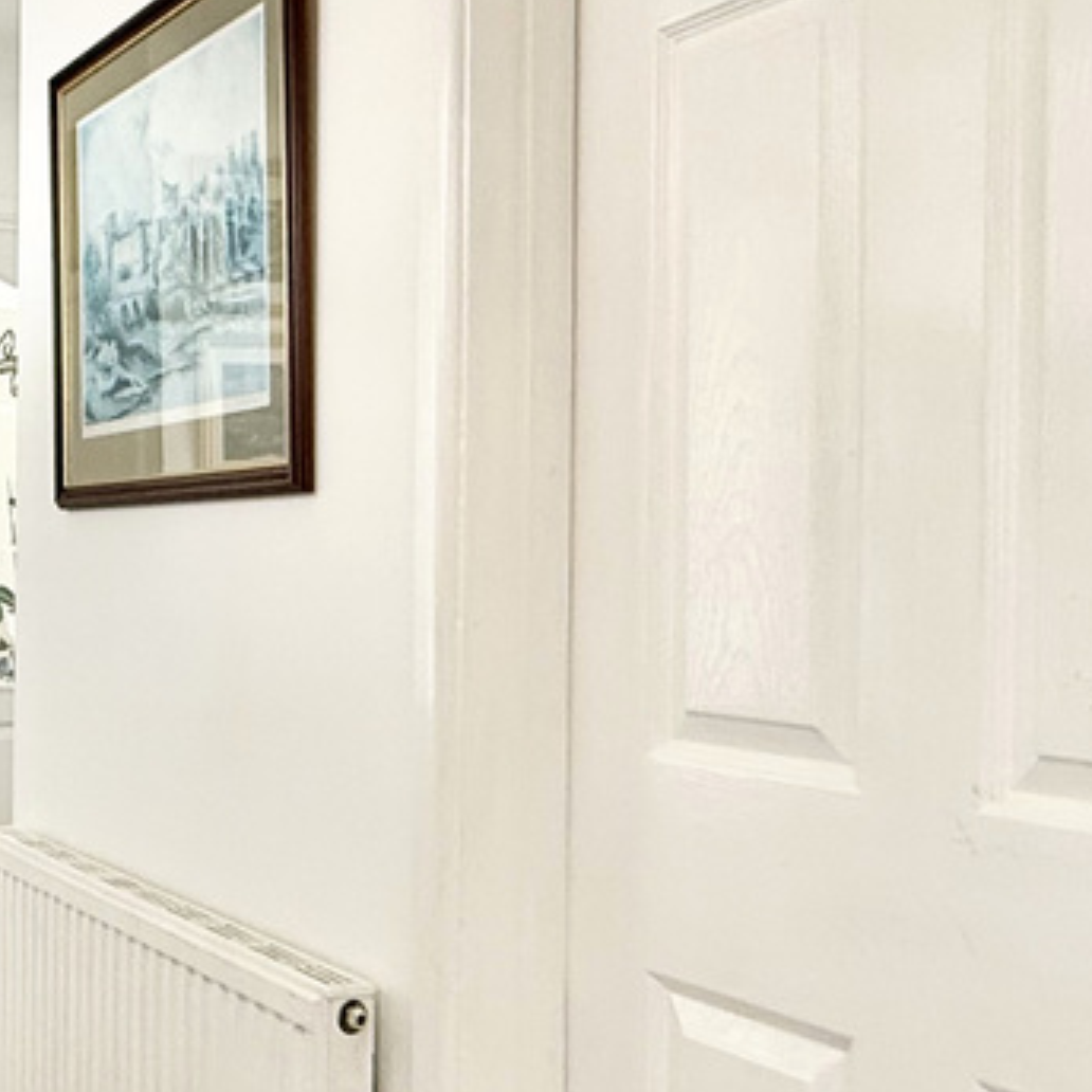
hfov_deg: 34.0
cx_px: 183
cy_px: 575
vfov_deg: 35.3
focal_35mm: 48
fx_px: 1713
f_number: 2.2
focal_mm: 2.22
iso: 200
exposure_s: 1/50
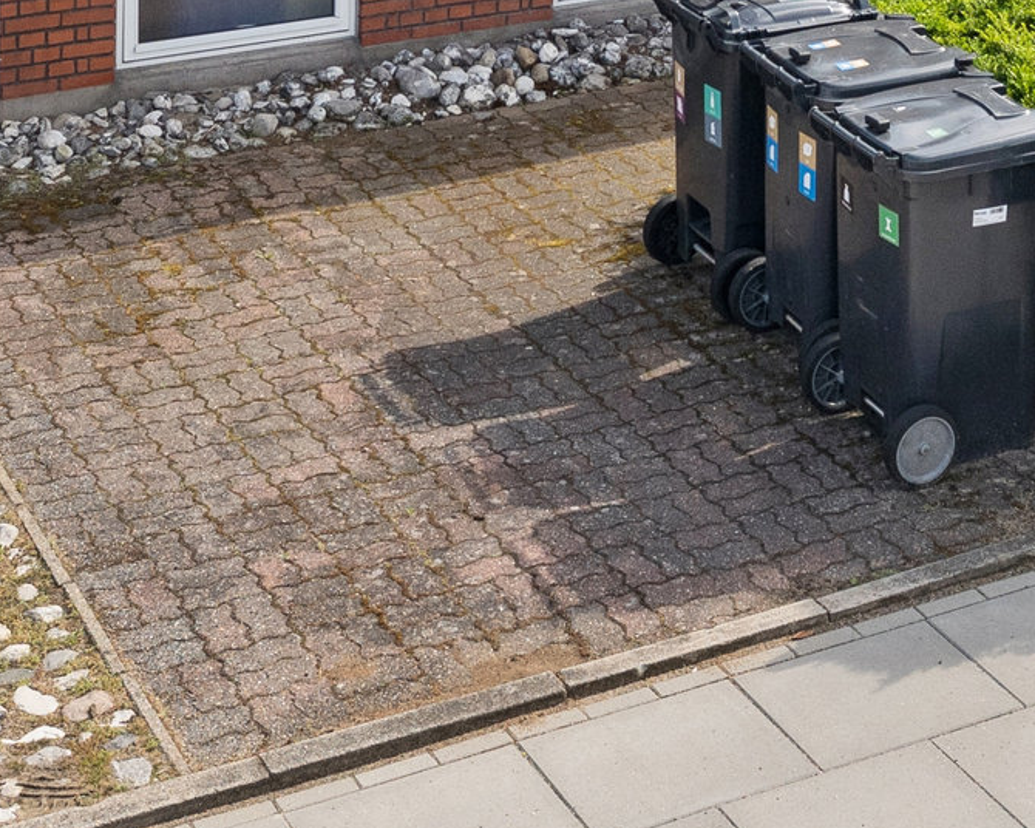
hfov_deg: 22.5
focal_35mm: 84
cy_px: -632
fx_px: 2586
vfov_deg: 15.7
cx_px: 745
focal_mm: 20.1
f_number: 6.3
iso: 1000
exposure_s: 1/1250
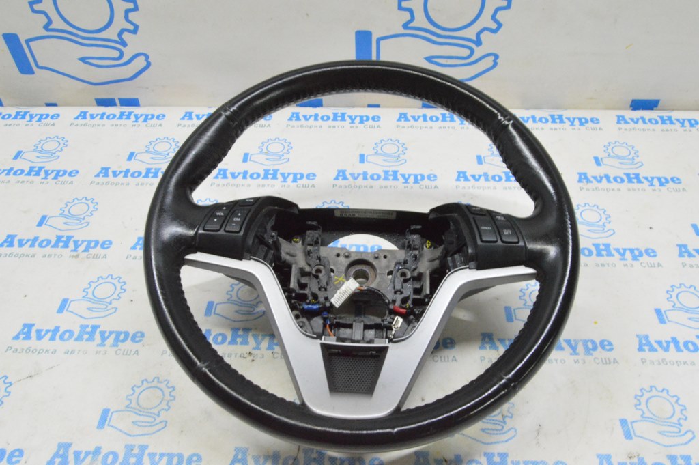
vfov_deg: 39.9
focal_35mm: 33
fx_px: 640
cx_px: 350
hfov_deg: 57.3
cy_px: 232
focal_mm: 22
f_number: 20
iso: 6400
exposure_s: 1/15
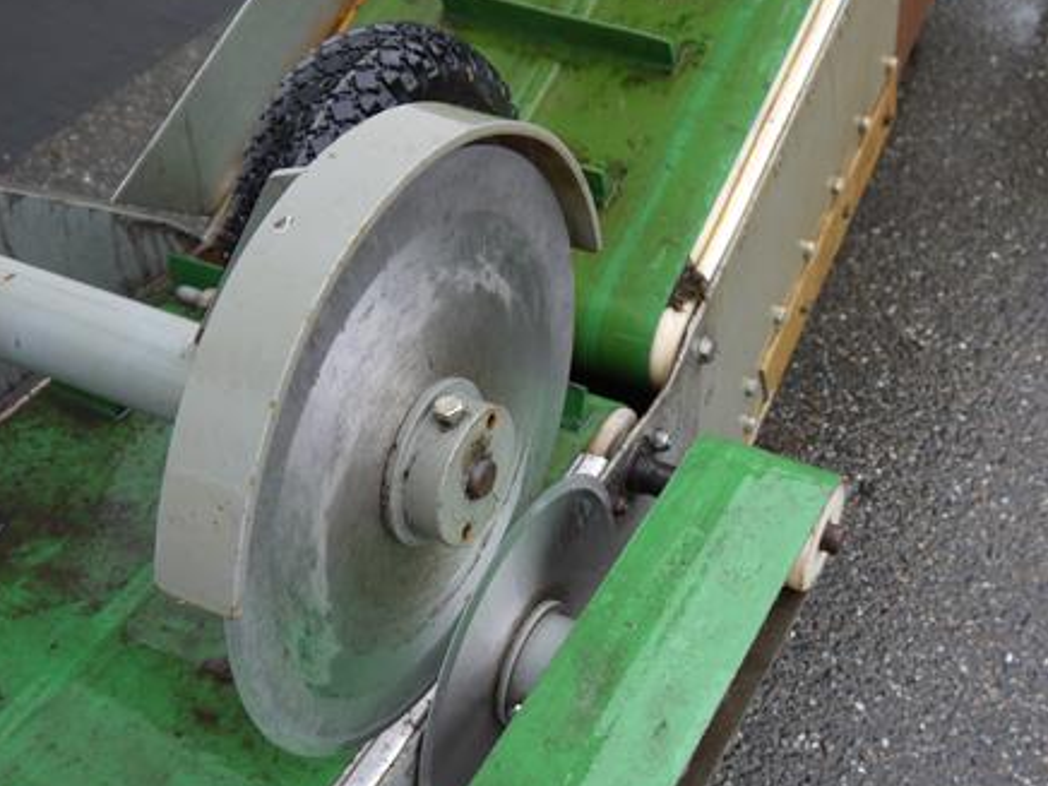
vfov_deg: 30.7
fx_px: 1423
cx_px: 627
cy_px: 505
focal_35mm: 47
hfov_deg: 40.3
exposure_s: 1/80
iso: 100
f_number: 3.8
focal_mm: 16
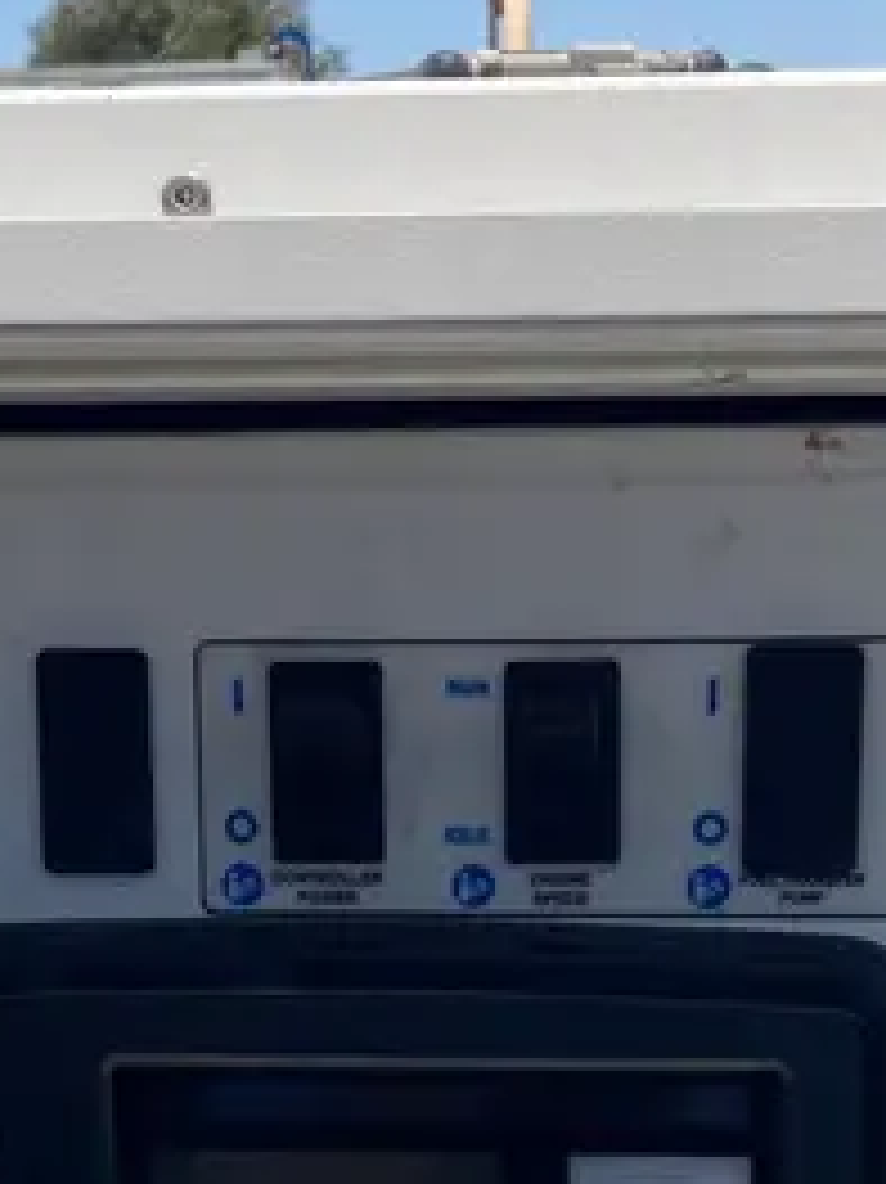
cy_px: 1159
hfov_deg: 18.9
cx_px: 436
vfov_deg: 24.0
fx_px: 2664
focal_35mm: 78
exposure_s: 1/2525
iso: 20
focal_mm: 3.99
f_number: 1.8
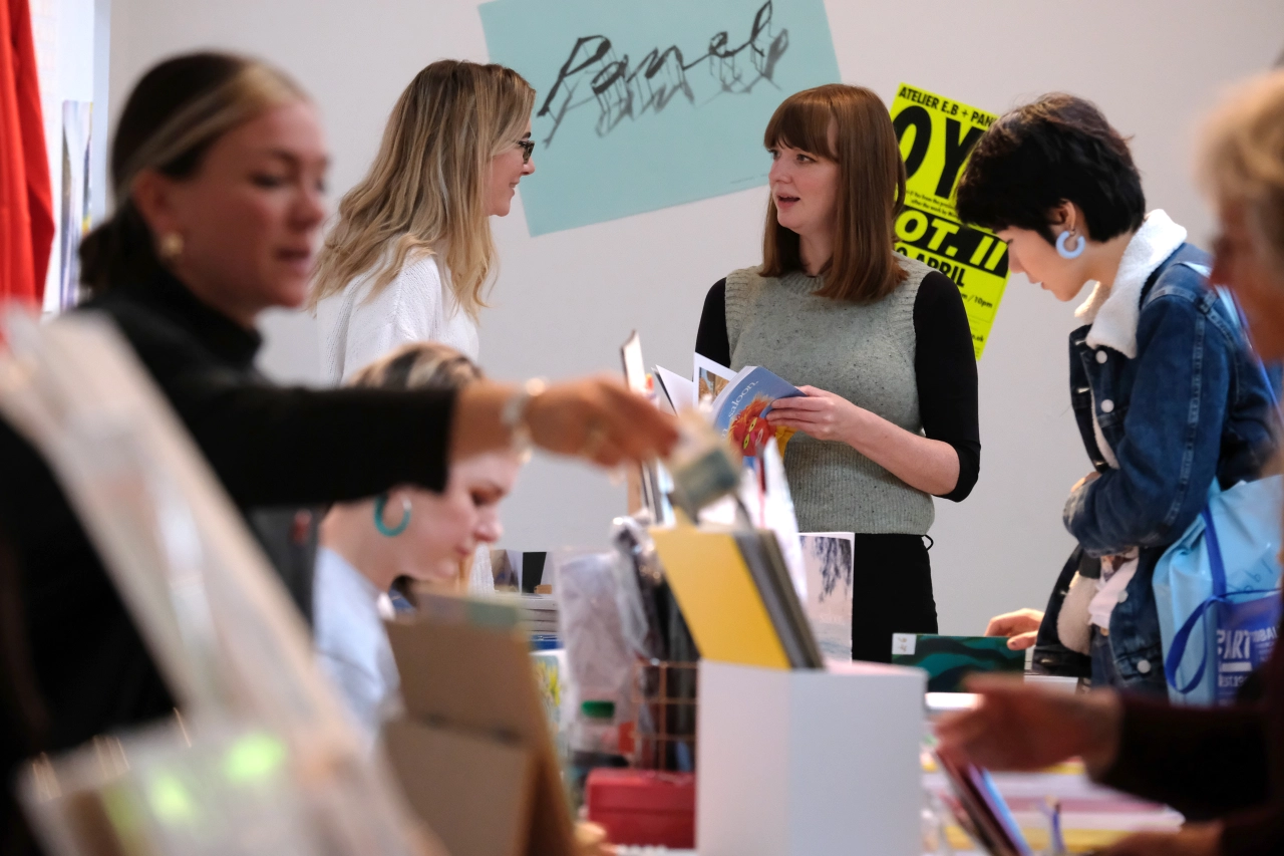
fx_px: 7489
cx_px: 642
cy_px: 428
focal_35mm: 210
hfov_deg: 9.8
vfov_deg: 6.5
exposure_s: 1/160
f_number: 4
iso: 3200
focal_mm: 140
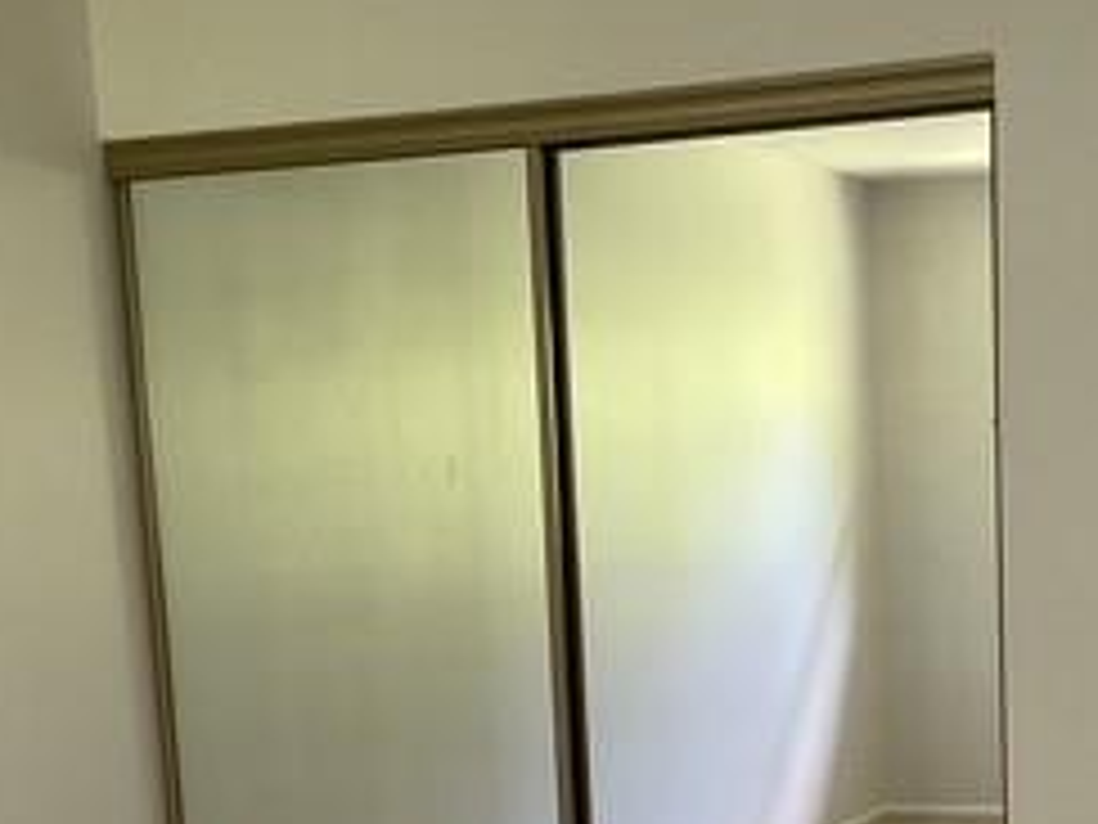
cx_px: 760
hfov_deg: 25.5
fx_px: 2411
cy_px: 887
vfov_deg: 18.7
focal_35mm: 76
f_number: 1.8
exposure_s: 1/60
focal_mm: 3
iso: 80
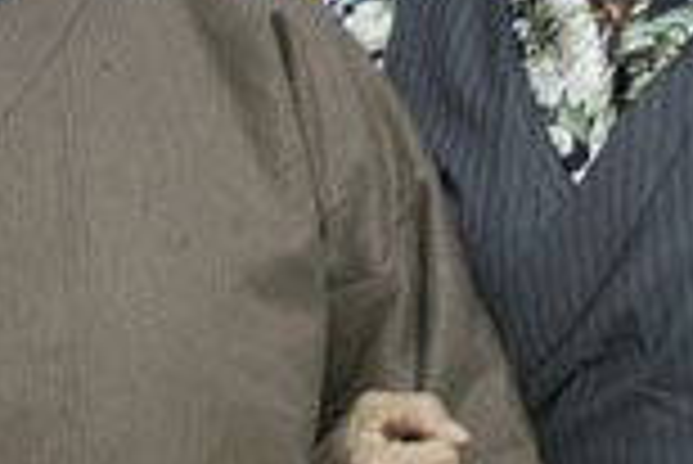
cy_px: -230
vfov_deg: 5.8
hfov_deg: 8.7
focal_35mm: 237
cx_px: 418
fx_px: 4566
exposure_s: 1/50
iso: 100
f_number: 4.5
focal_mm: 11.32
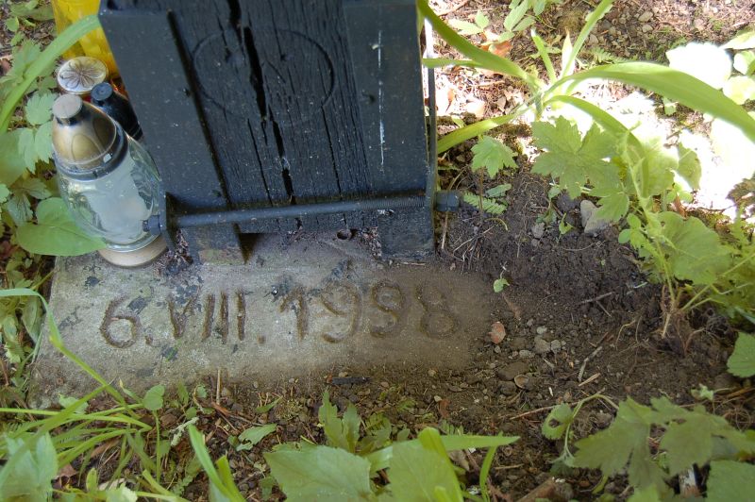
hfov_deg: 38.9
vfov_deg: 26.4
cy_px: 251
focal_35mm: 51
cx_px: 378
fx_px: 1069
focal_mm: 34
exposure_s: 1/8
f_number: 4.5
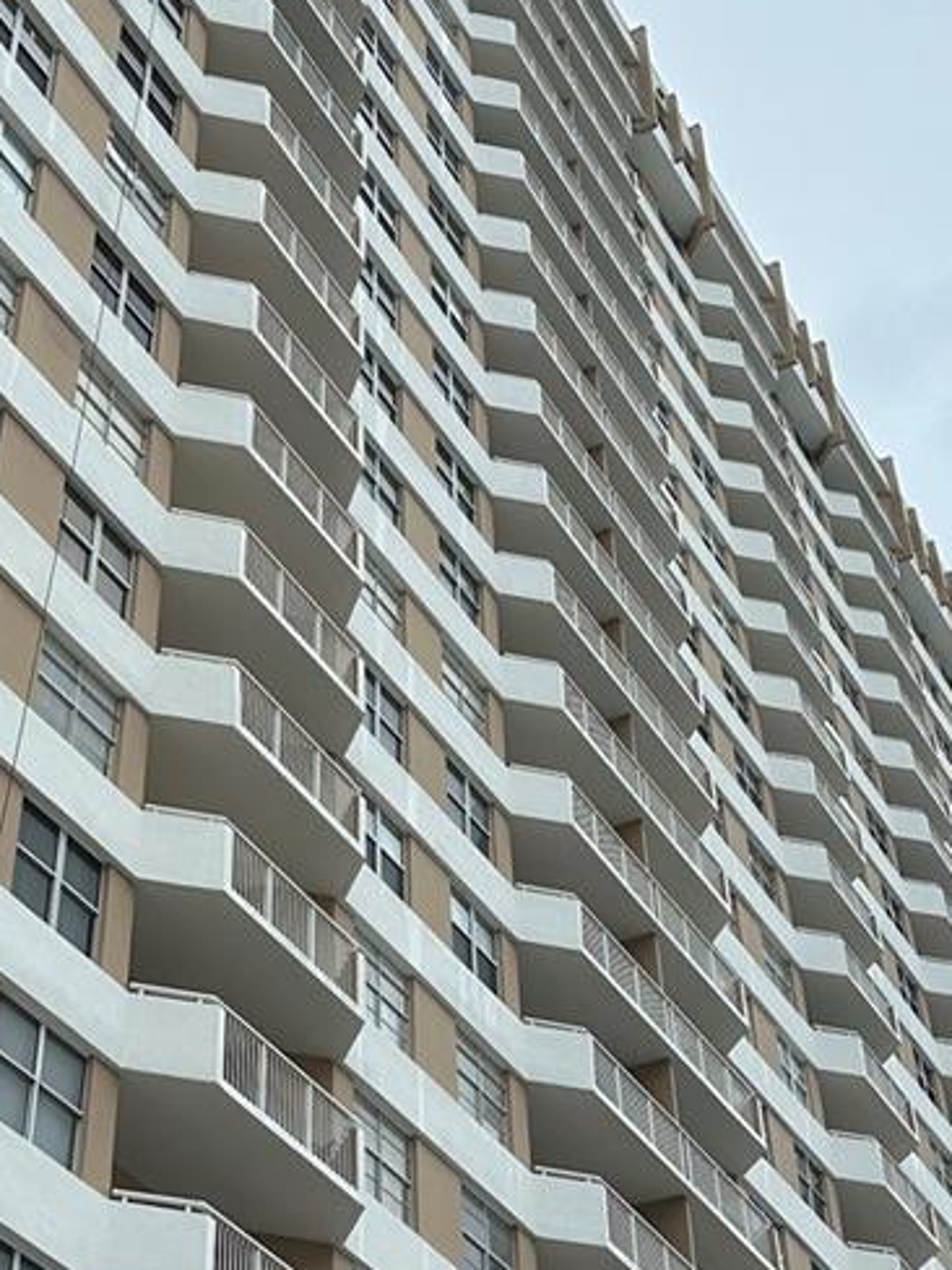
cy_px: 609
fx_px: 2163
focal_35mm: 59
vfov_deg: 32.7
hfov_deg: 24.4
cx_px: 187
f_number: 1.78
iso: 80
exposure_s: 1/3155
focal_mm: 6.86
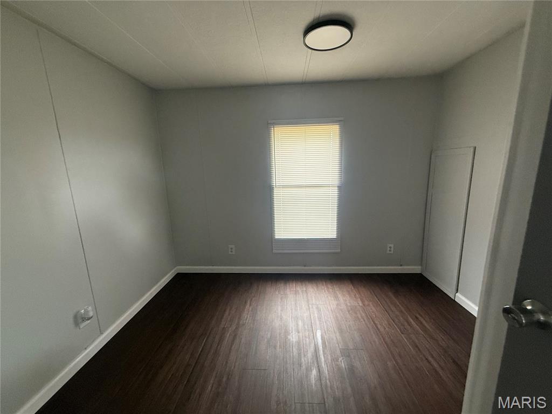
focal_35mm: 14
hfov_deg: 102.1
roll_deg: +2.3
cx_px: 276
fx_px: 223
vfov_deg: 85.7
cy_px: 207
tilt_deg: -12.0
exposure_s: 1/66
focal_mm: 2.22
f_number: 2.2
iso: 320
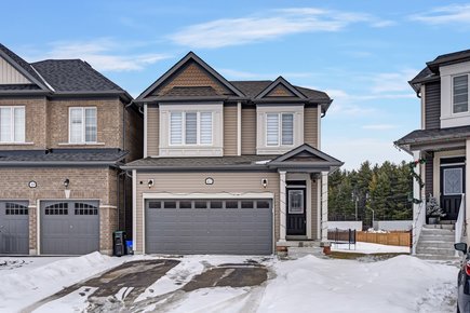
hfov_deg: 61.9
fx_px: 392
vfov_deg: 43.6
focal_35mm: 30
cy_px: 156
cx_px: 235
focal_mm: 30
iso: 100
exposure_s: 1/500
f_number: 7.1
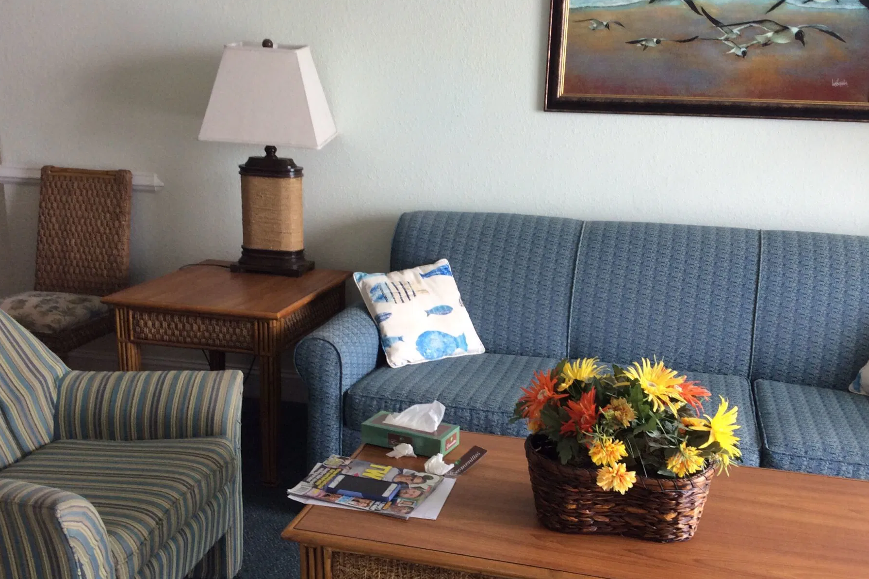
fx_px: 917
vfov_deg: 35.0
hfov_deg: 50.7
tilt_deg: -15.3
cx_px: 447
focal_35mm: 38
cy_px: 329
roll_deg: +0.0
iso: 40
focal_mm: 3.3
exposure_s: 1/40
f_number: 2.4
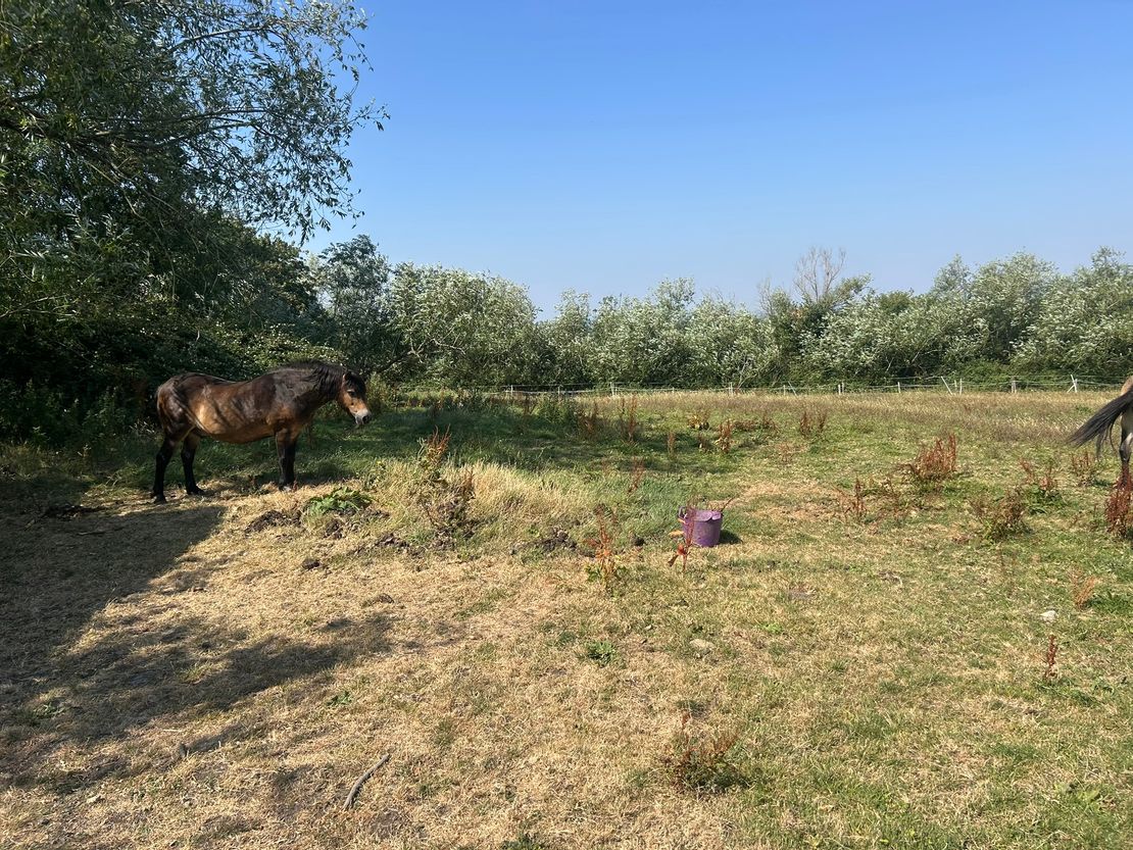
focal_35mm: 26
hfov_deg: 67.3
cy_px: 425
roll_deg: +3.9
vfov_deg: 53.1
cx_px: 566
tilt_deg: -5.7
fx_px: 851
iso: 50
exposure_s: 1/3571
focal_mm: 5.7
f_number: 1.5
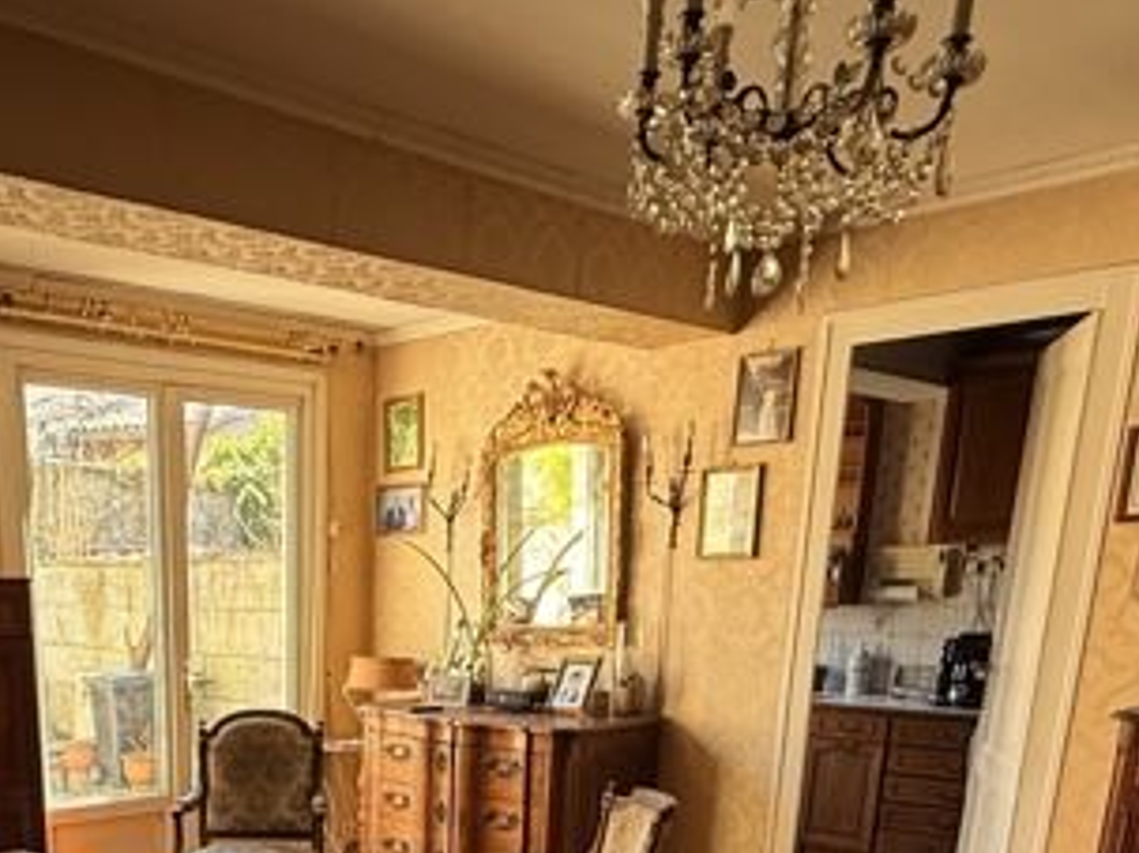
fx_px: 1217
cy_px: 932
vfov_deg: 33.7
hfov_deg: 48.4
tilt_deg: -16.4
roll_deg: -0.2
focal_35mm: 37
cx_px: 297
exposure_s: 1/99
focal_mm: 2.22
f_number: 2.2
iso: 125
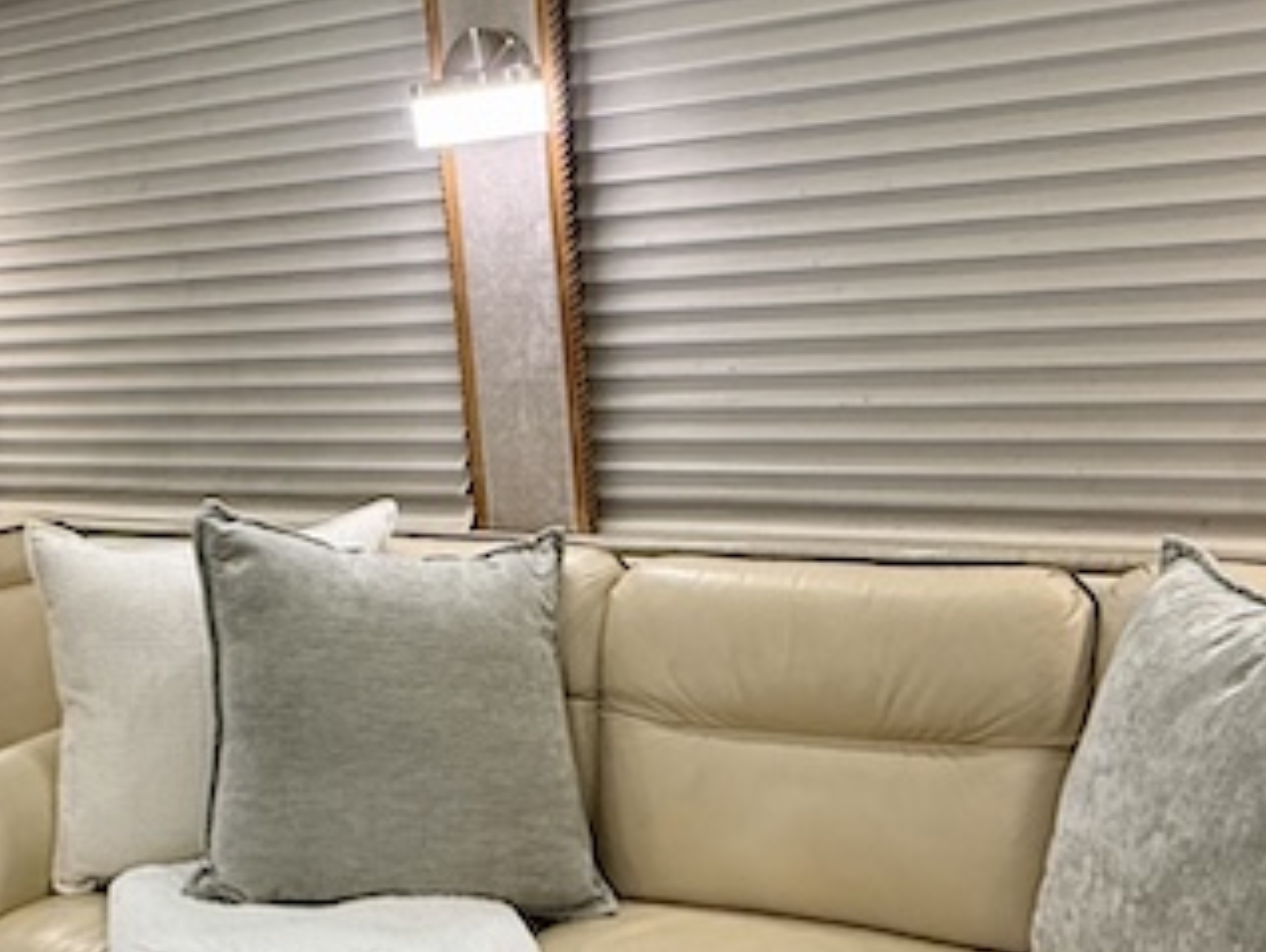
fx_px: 1610
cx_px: 374
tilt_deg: -11.5
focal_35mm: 44
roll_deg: +4.0
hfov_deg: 42.1
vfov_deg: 32.6
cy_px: 649
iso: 200
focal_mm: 2.22
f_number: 2.2
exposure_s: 1/60
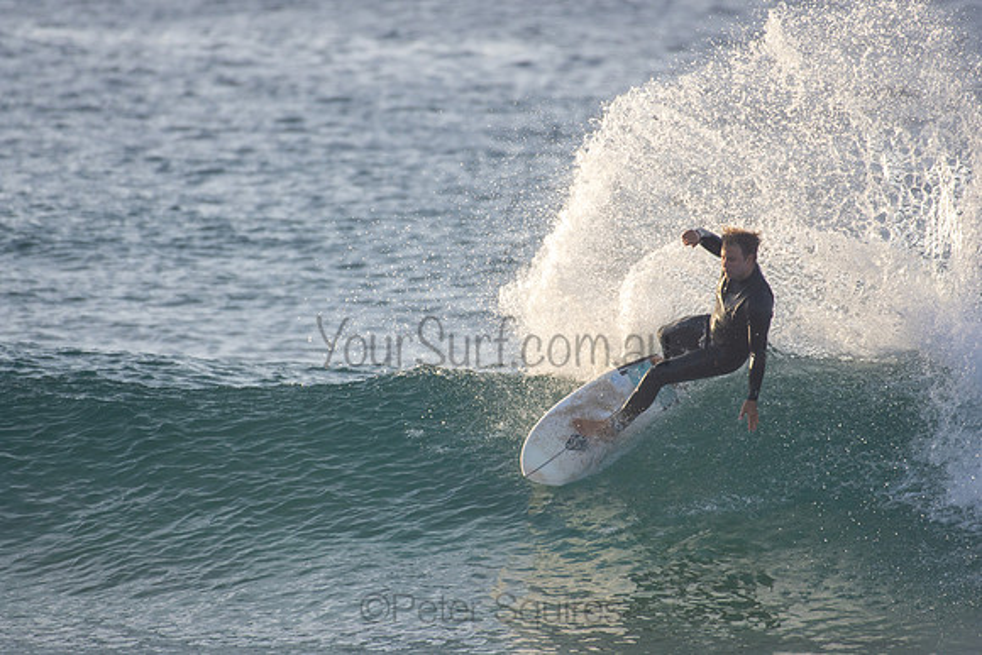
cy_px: 328
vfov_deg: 1.8
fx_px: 20462
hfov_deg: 2.7
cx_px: 491
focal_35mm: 750
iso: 400
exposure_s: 1/1250
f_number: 5.6
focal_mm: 500
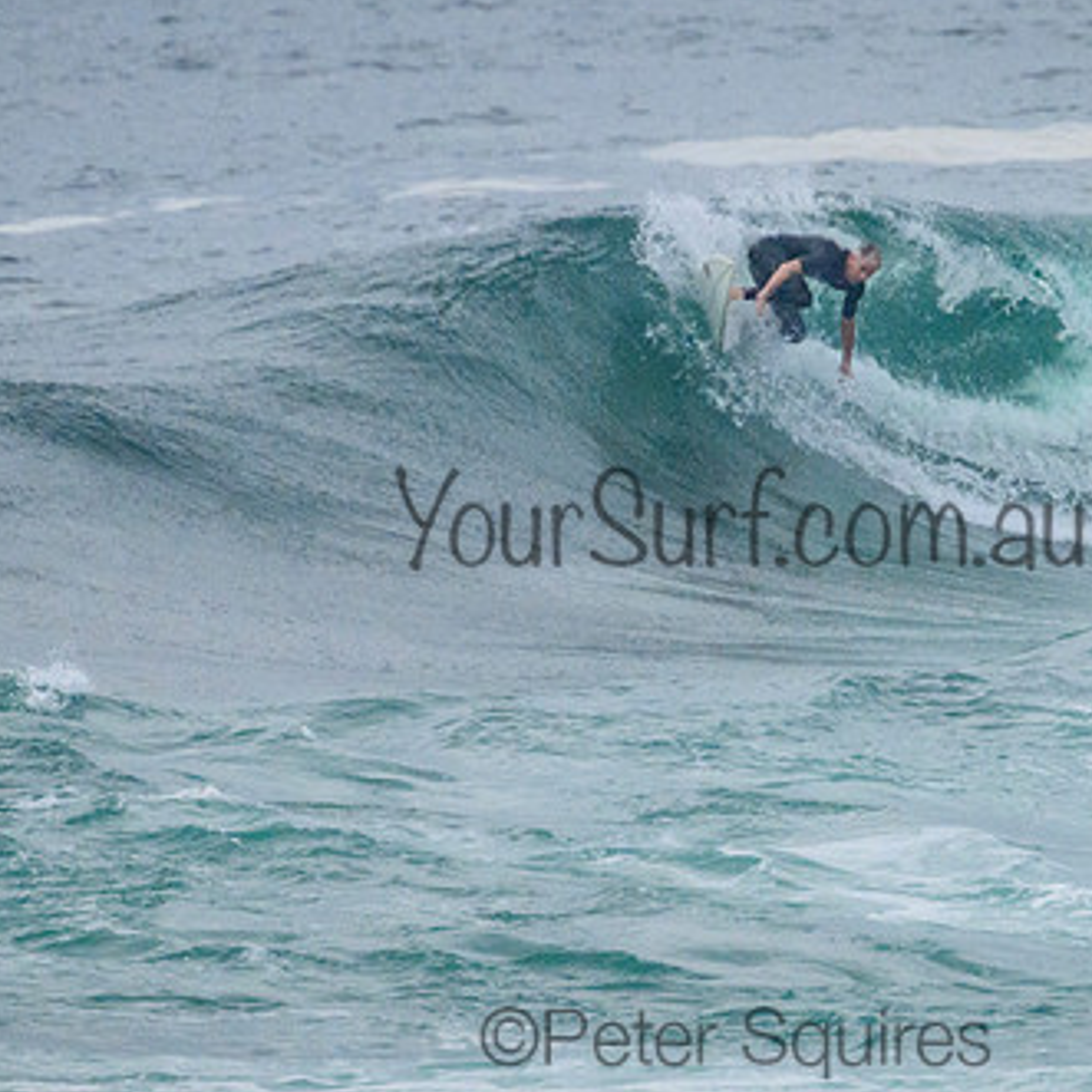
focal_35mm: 1639
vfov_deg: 1.1
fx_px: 58496
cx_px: 818
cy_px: 384
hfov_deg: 1.1
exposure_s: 1/2000
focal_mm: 800
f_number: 11
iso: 2500
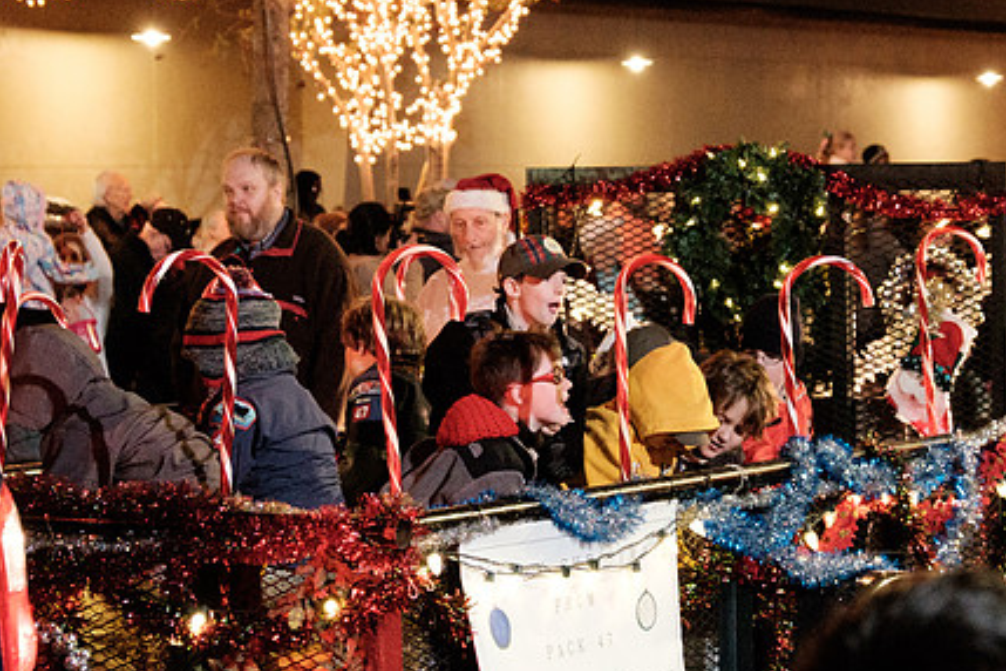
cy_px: 329
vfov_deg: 10.8
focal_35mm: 127
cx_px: 594
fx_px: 3549
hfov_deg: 16.1
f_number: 4
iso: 6400
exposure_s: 1/60
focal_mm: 55
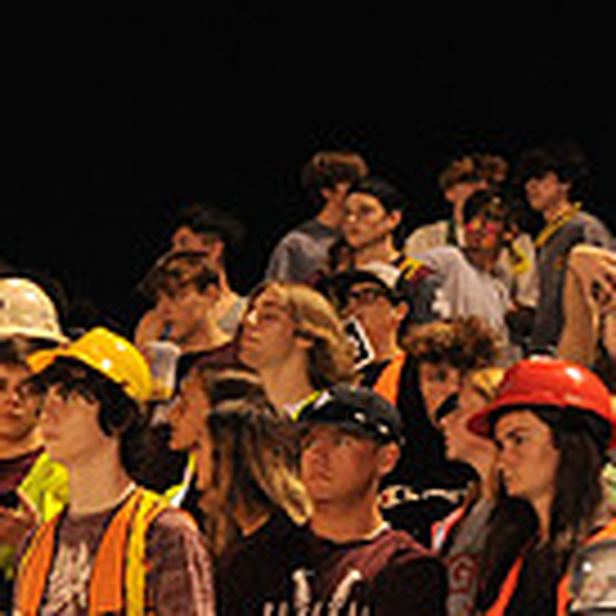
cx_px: -652
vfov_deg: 10.1
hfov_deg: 9.4
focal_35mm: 172
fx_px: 3463
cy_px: 670
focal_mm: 48
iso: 4000
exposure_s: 1/60
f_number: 7.1
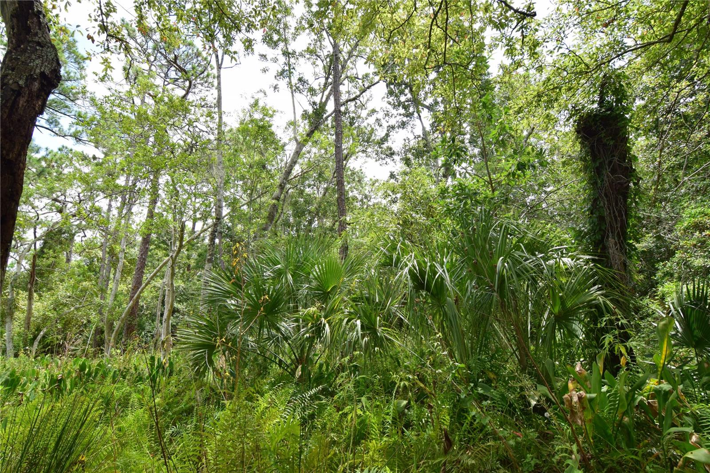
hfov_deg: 95.0
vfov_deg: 72.0
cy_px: 236
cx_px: 355
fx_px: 325
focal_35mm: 16
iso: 400
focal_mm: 11
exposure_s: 1/200
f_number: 10
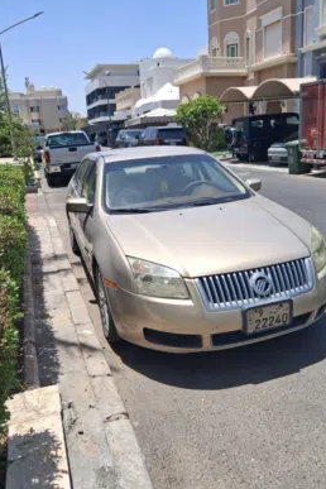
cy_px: 238
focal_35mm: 29
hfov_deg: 44.9
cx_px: 173
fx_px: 394
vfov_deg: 63.6
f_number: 1.8
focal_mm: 4
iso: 20
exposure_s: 1/688
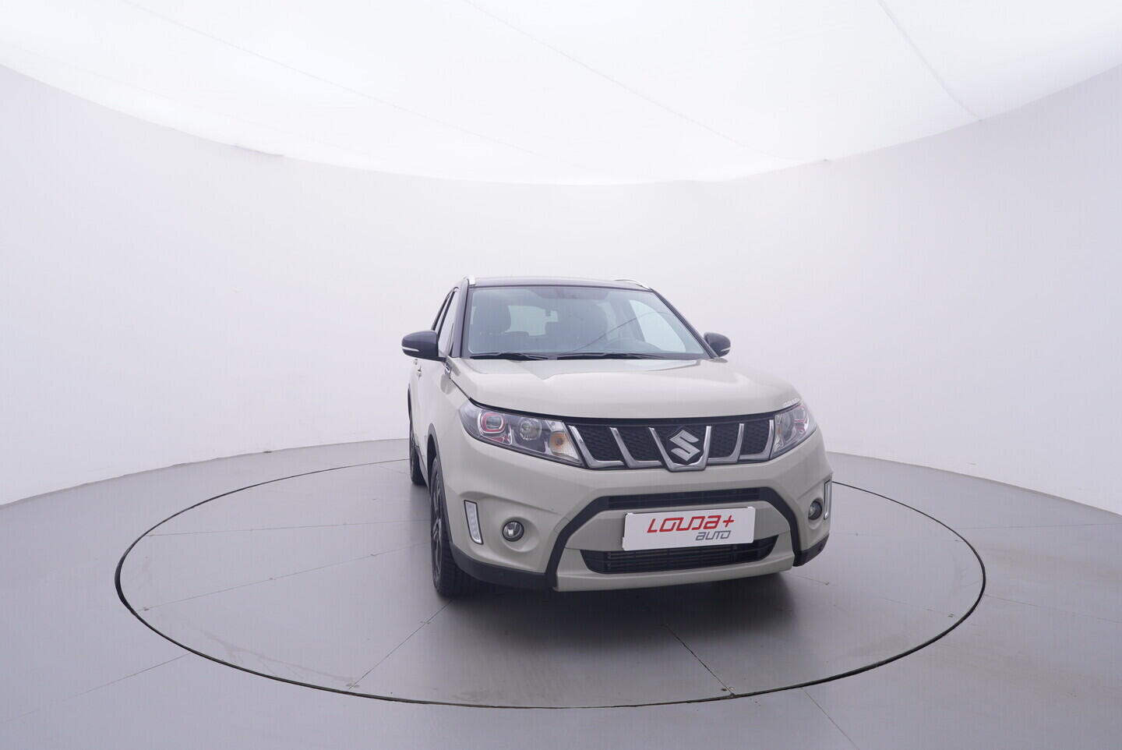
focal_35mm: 22
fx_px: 702
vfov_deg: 56.2
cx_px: 561
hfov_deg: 77.3
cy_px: 375
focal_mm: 15
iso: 200
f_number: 5
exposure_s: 1/80
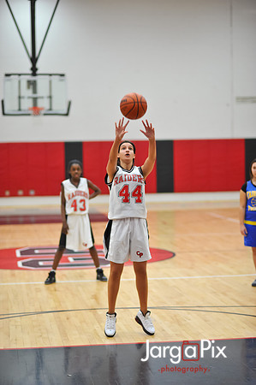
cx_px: 128
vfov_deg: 23.9
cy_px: 192
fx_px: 909
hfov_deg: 16.0
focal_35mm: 85
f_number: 2
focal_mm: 85
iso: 1400
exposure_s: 1/500
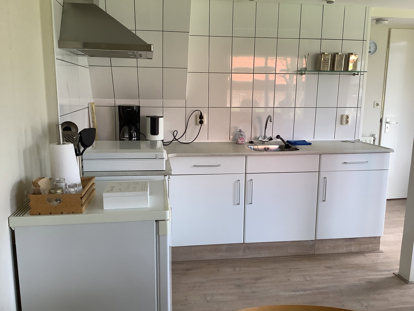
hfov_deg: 58.4
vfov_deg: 45.4
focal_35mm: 31
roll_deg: +0.1
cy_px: 156
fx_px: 371
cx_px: 207
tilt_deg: -11.0
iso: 80
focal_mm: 3.3
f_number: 2.4
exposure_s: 1/120
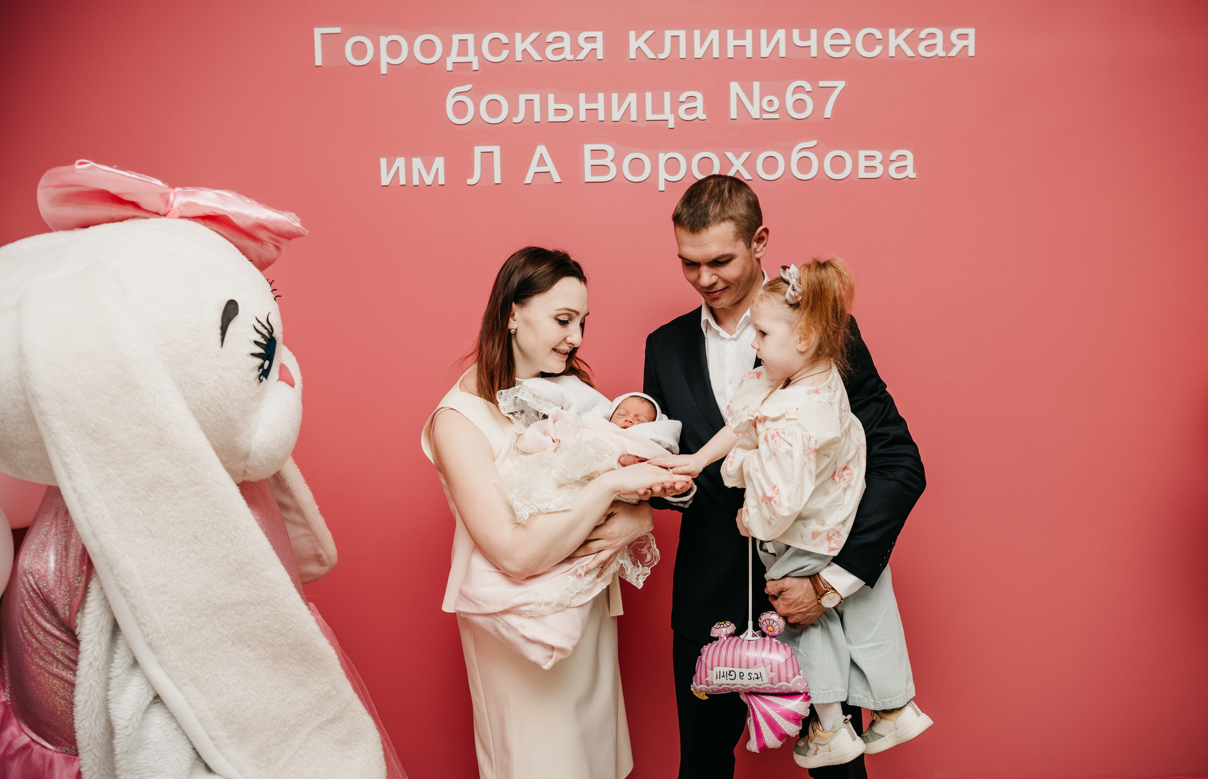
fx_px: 946
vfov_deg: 44.8
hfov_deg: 65.0
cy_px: 373
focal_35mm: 28
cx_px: 653
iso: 125
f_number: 4
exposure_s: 1/160
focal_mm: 26
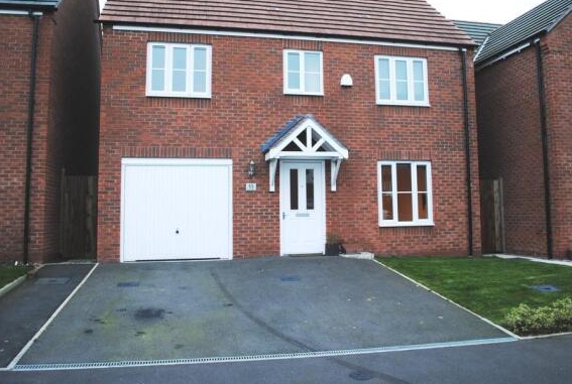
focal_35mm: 31
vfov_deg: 42.4
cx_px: 303
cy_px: 167
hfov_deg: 60.1
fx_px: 494
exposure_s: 1/30
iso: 220
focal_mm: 18
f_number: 3.5
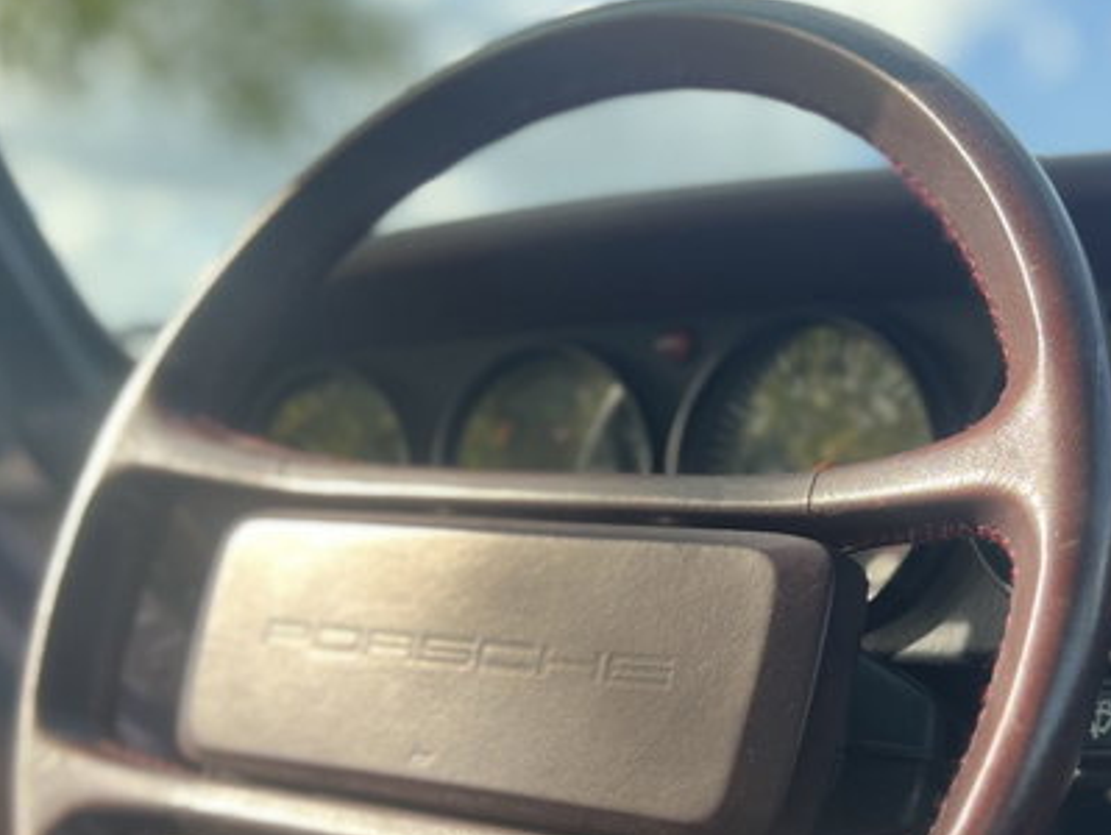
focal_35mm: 50
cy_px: 674
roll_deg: -2.9
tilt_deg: -4.1
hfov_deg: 37.4
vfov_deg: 28.5
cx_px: 813
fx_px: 1606
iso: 50
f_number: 1.5
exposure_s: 1/561
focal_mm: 5.7
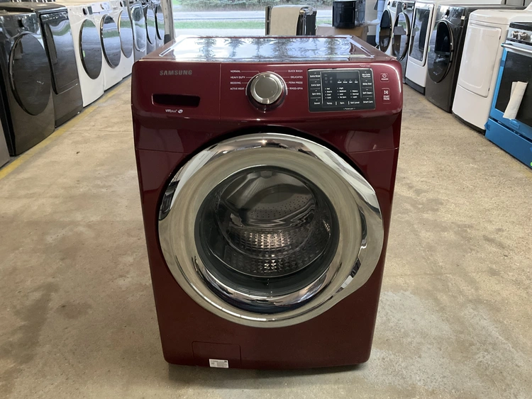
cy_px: 200
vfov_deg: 48.3
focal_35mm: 29
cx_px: 266
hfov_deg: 61.6
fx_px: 446
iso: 320
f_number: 1.8
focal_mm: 3
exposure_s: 1/40
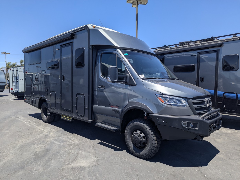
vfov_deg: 56.9
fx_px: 167
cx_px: 120
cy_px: 90
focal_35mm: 24
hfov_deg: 71.5
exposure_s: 1/1919
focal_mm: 6.81
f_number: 1.85
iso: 44
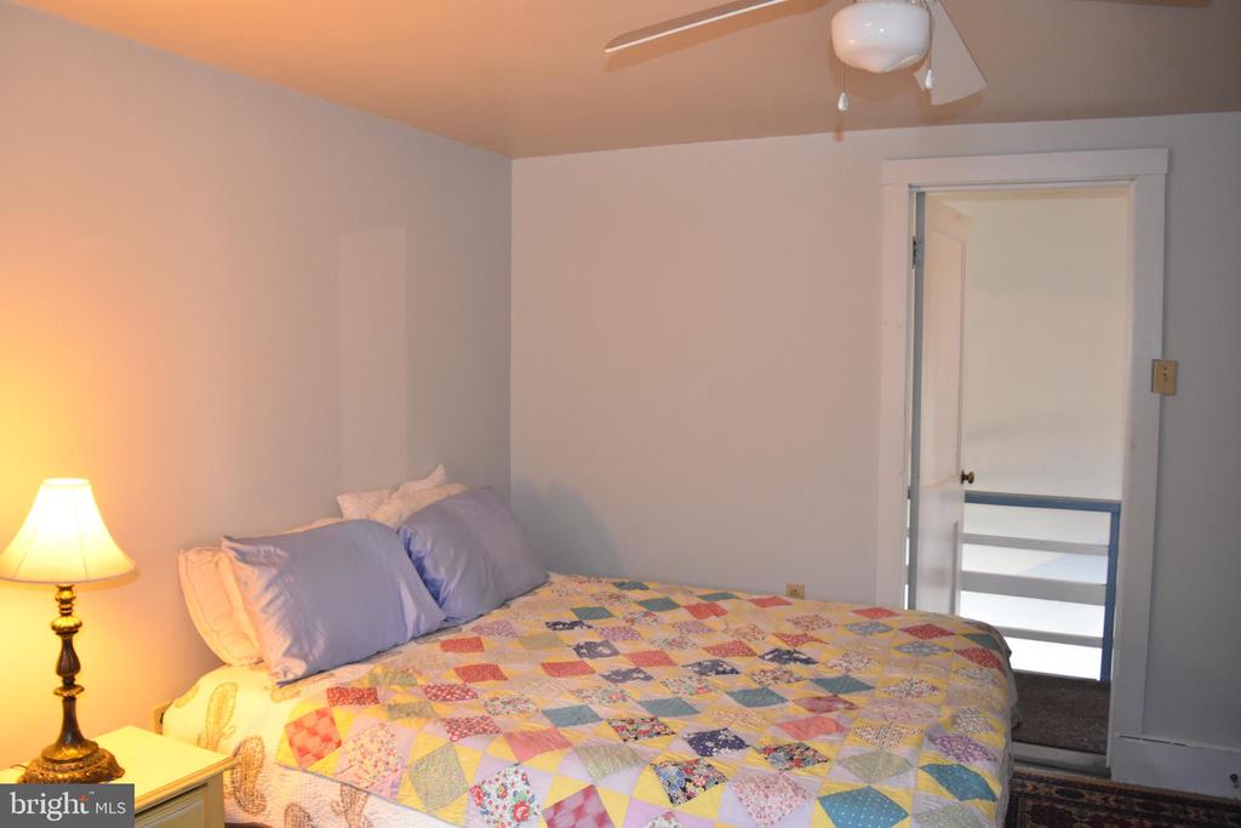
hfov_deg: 67.4
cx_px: 620
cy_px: 414
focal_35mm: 27
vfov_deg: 47.9
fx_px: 931
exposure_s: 1/30
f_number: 3.5
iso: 1600
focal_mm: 18
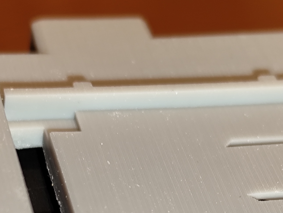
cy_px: 289
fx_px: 1194
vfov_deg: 9.9
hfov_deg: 13.5
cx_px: 124
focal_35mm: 146
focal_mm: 6.19
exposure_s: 1/25
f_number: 1.65
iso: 250
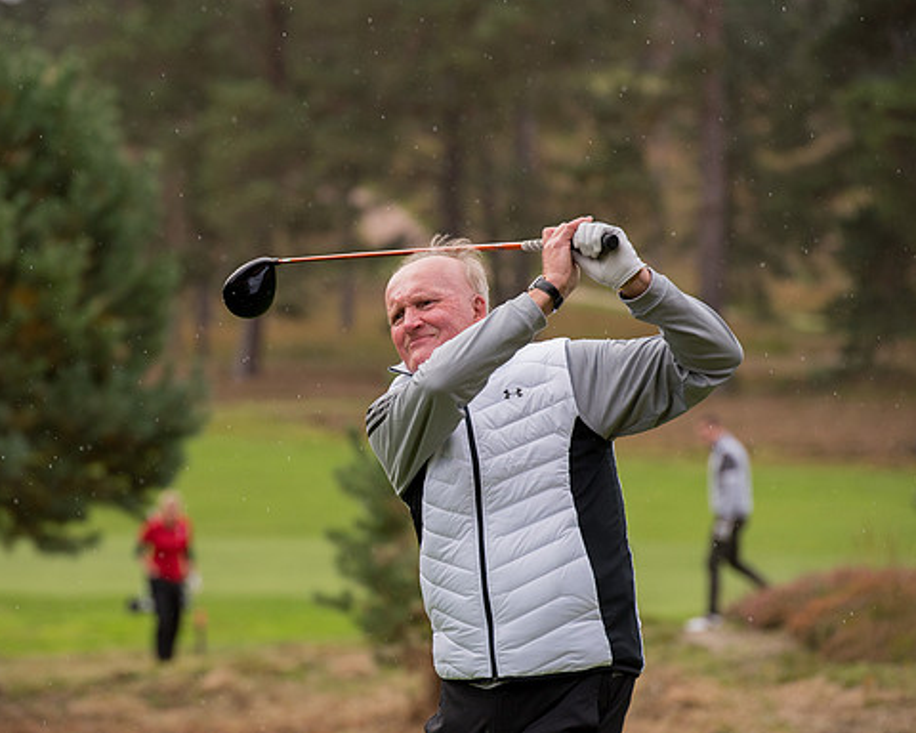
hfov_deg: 8.5
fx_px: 6154
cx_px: 376
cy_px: 367
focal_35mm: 227
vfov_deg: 6.8
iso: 800
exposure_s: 1/1250
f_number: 5
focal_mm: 200
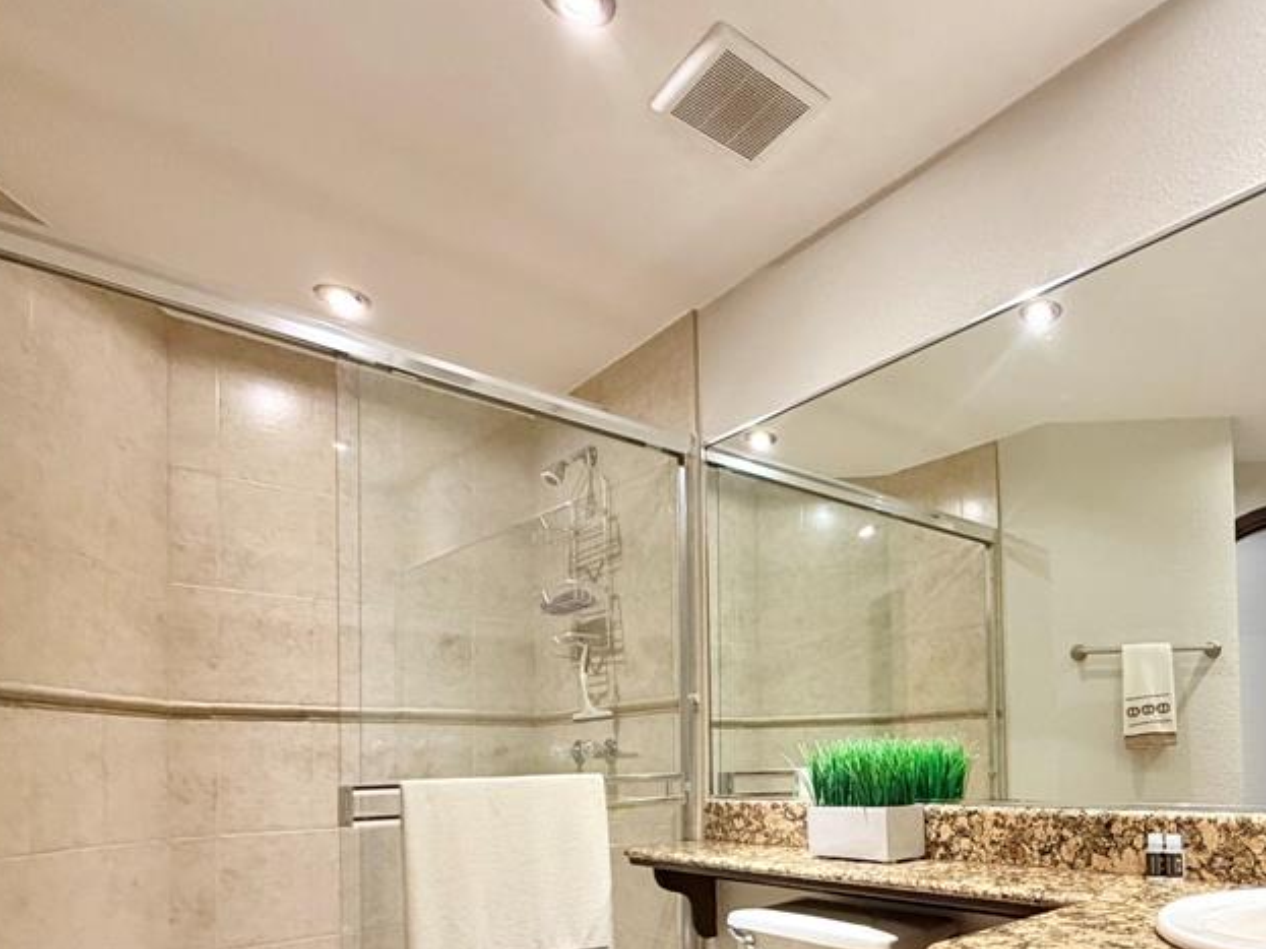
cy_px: 740
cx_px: 979
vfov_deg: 55.3
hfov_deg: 68.2
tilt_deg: +1.3
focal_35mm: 23
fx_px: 841
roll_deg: +1.1
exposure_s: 1/60
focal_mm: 2.22
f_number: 2.2
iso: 500
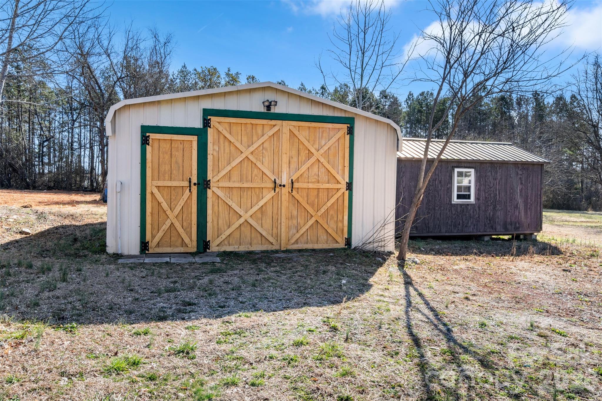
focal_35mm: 24
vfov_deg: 53.1
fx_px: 401
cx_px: 301
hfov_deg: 73.7
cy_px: 200
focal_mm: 16
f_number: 9
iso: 250
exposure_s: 1/60
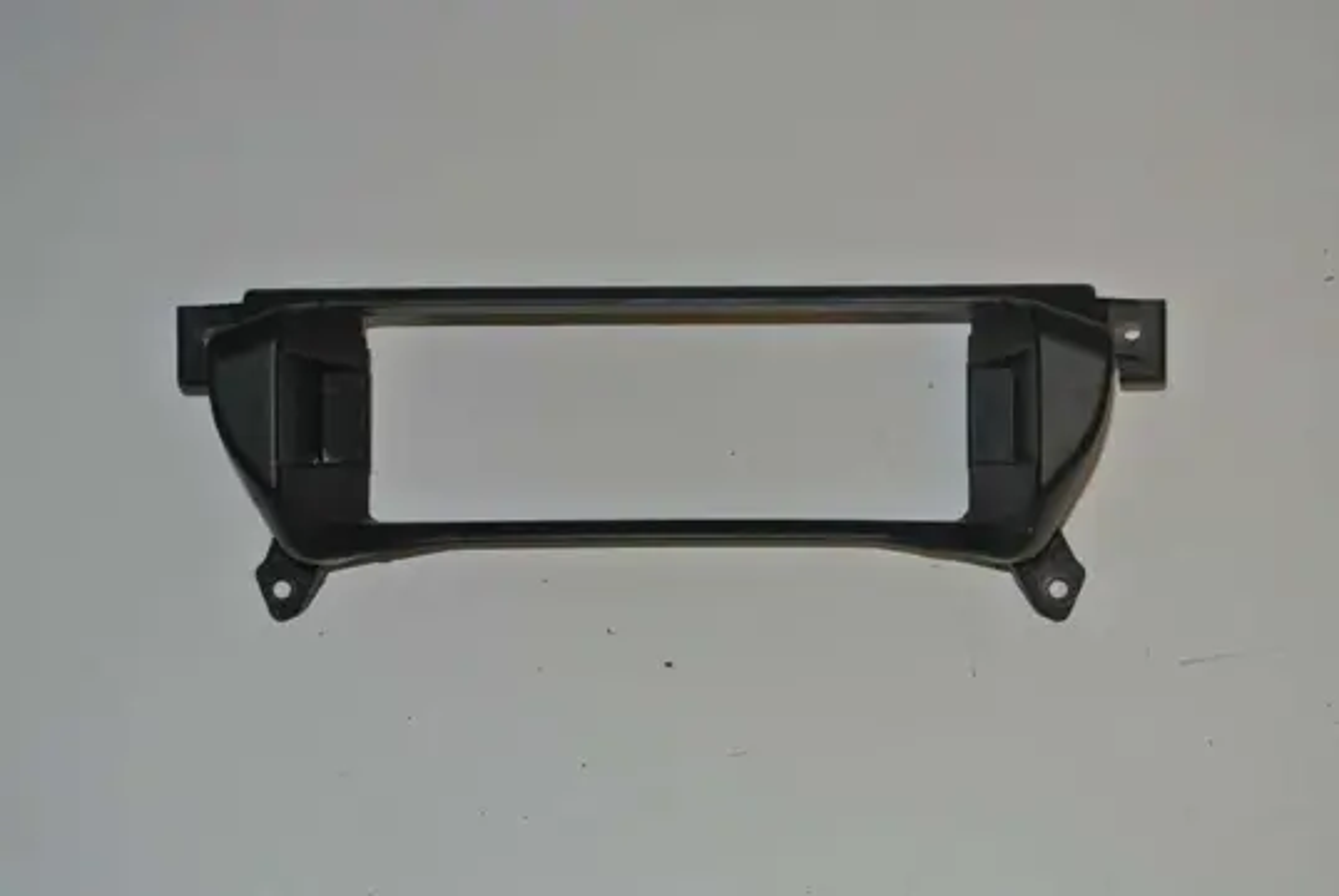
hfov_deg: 29.6
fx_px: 2532
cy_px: 448
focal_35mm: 68
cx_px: 670
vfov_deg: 20.1
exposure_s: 1/60
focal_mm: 25.2
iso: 200
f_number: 5.3
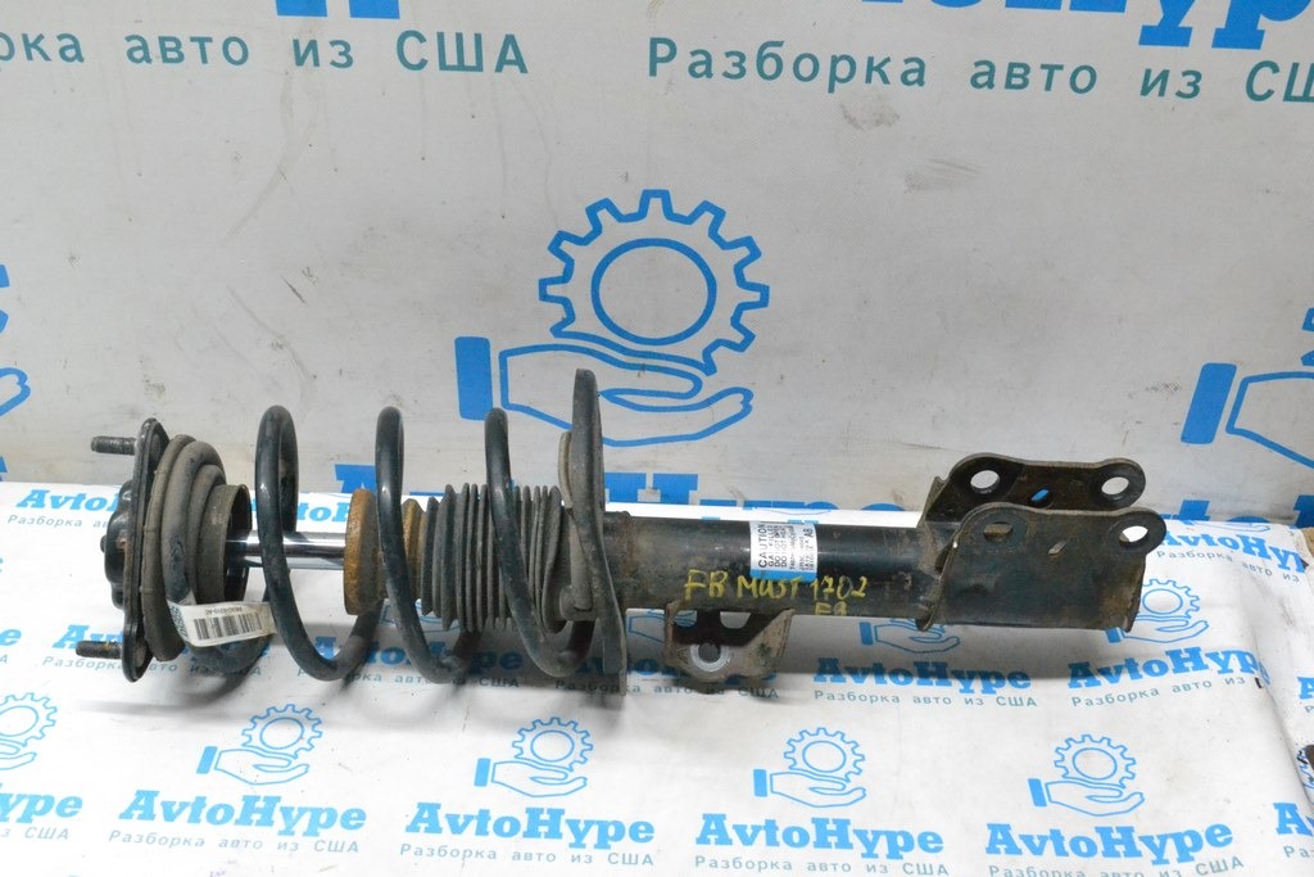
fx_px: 1424
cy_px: 438
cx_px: 657
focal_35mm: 39
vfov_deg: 34.2
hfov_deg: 49.5
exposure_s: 1/160
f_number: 9
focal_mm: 26
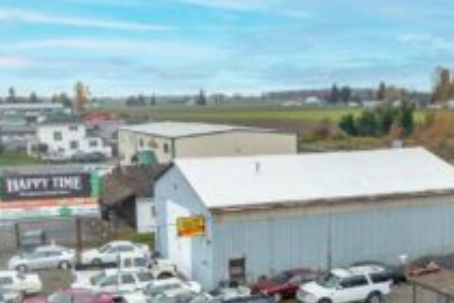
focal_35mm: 53
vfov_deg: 25.3
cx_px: 250
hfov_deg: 37.5
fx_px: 669
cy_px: 217
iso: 100
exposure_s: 1/80
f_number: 4
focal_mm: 10.26
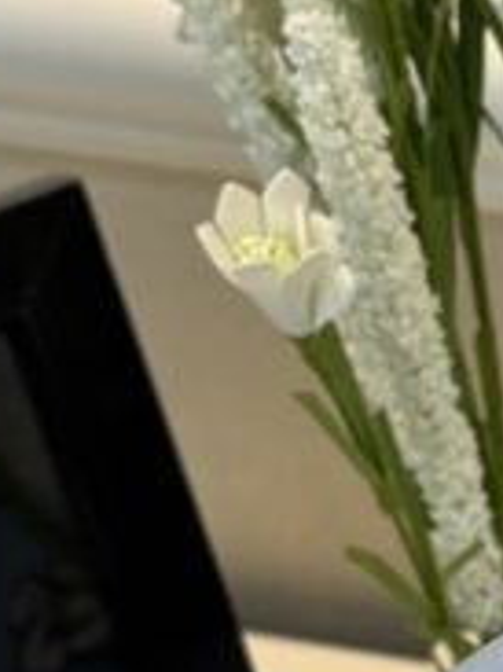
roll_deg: +1.8
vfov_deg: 9.3
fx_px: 4073
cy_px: 749
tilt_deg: -38.9
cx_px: 756
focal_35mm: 210
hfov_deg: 7.0
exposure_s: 1/454
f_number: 1.78
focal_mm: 6.76
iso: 64
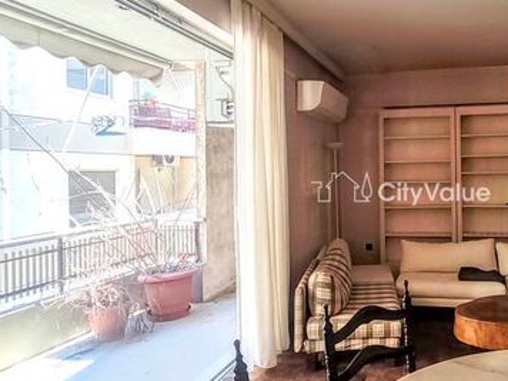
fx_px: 396
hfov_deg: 61.1
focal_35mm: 27
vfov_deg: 51.3
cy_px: 171
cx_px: 391
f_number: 2.2
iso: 80
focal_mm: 1.67
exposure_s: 1/100
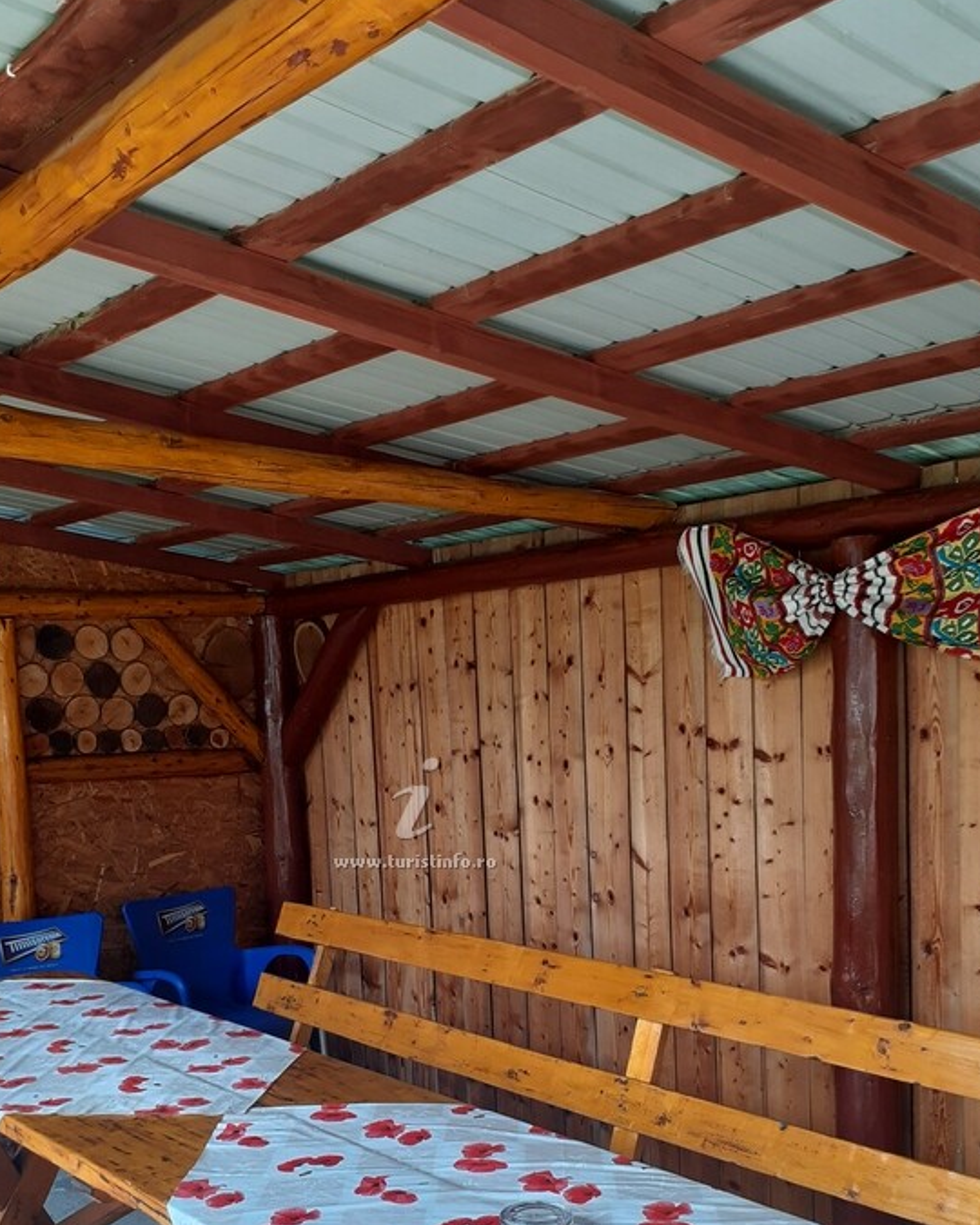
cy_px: 822
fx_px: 1450
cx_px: 426
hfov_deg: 37.3
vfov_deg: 45.1
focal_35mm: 40
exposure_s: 1/121
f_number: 1.9
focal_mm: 3.6
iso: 40
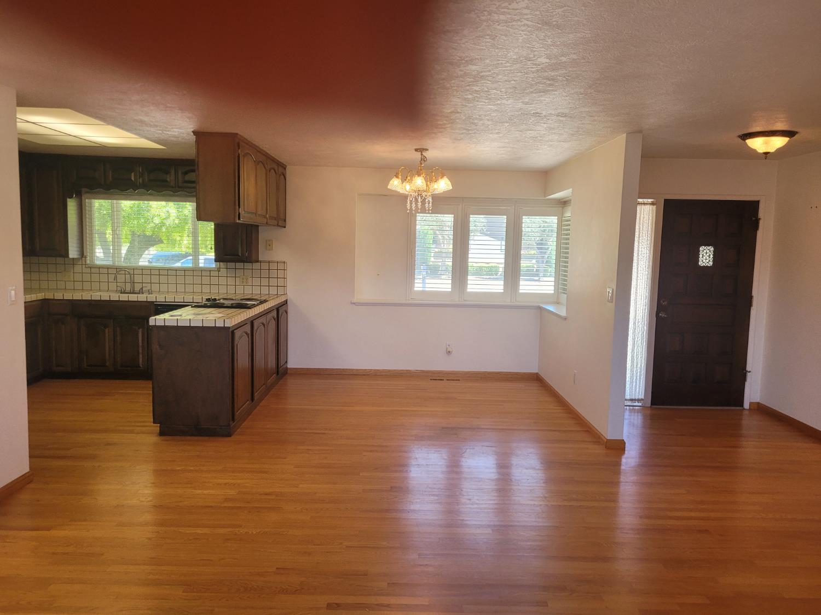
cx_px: 410
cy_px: 308
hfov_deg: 67.3
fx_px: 617
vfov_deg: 53.1
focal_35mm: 26
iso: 160
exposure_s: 1/120
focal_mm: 5.4
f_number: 1.8
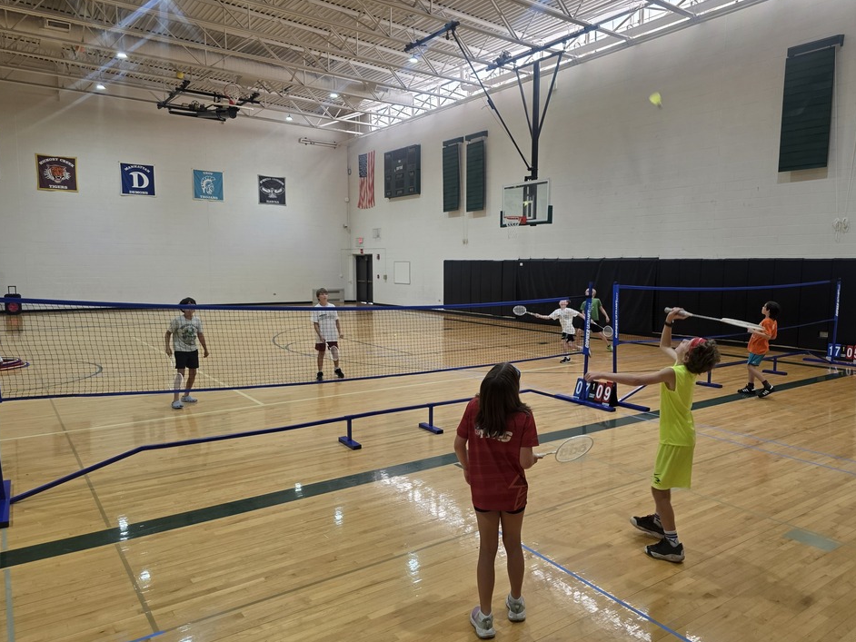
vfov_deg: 54.9
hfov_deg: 69.3
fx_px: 618
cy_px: 328
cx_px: 453
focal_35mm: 25
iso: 125
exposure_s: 1/120
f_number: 1.7
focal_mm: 6.3
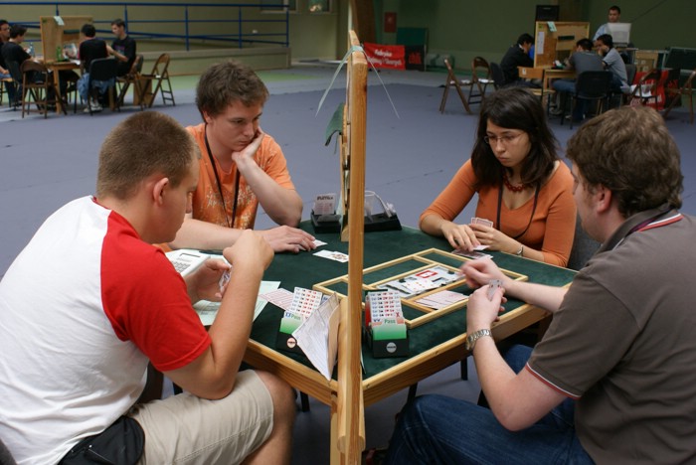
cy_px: 232
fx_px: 755
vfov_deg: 34.3
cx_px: 348
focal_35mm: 39
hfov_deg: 49.5
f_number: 5.6
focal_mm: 26
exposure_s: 1/30
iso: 200
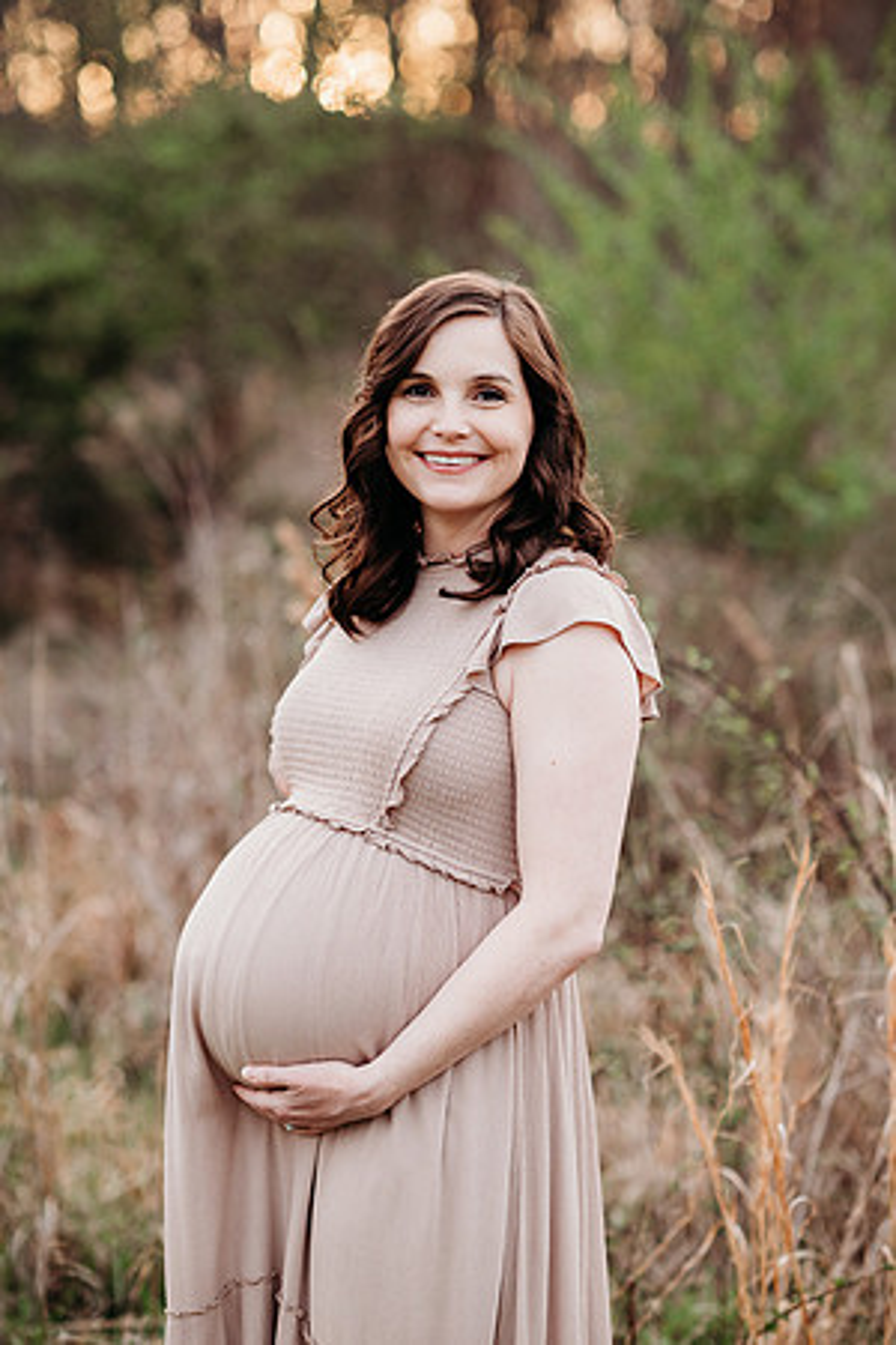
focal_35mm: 85
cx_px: 448
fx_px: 3173
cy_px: 672
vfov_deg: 23.9
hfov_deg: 16.1
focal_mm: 85
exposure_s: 1/320
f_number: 2.5
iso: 400
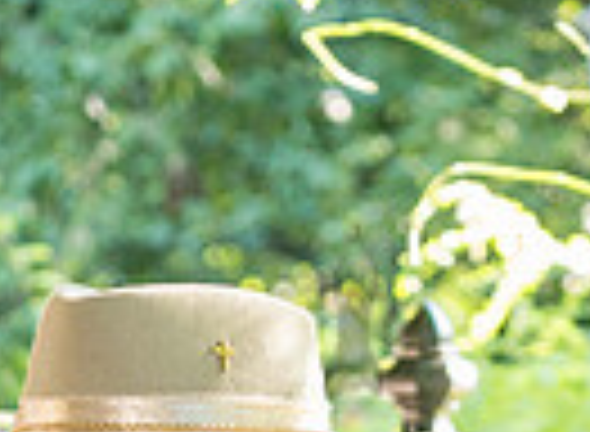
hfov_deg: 4.8
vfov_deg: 3.5
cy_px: 664
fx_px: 6965
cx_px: 182
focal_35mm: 412
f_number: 4.5
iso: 1250
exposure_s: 1/125
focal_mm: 70
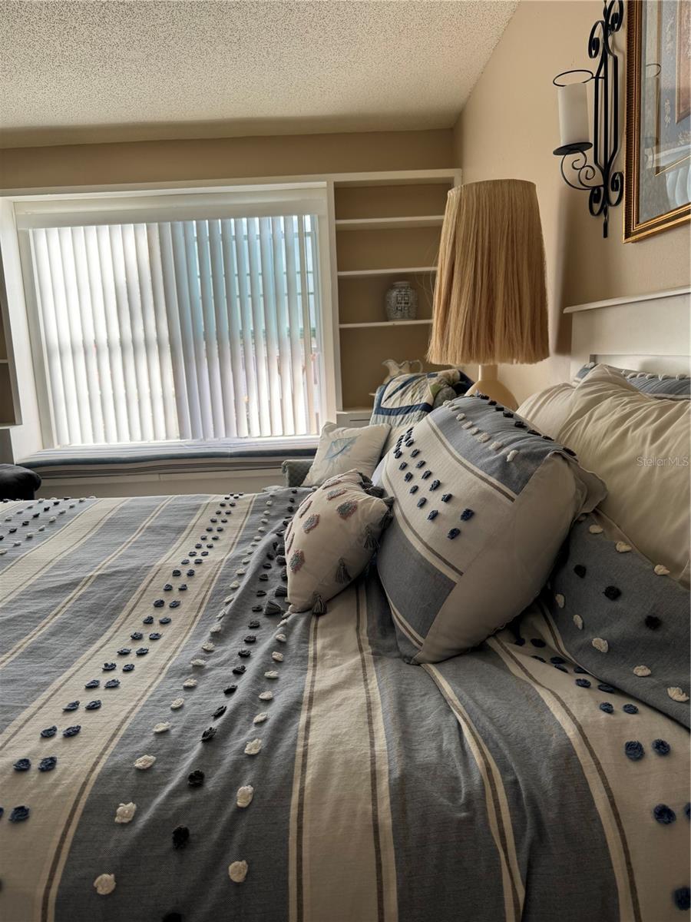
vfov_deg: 71.6
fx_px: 639
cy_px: 461
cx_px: 346
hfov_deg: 56.8
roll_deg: +3.6
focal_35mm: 24
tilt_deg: -9.9
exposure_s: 1/121
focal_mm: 6.76
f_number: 1.78
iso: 64
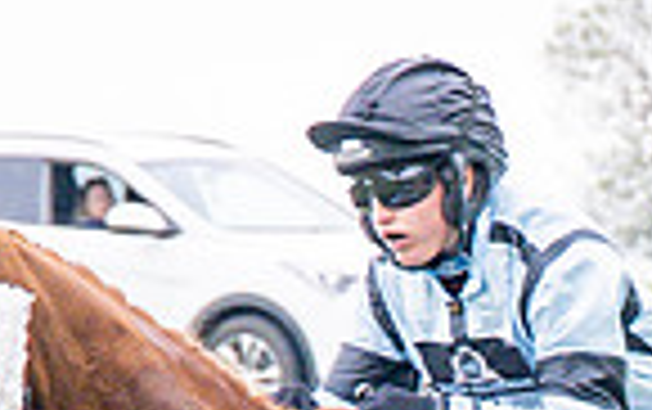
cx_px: 455
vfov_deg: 1.7
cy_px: 851
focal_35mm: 792
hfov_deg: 2.7
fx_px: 14090
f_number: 4
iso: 400
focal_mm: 70
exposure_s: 1/1250
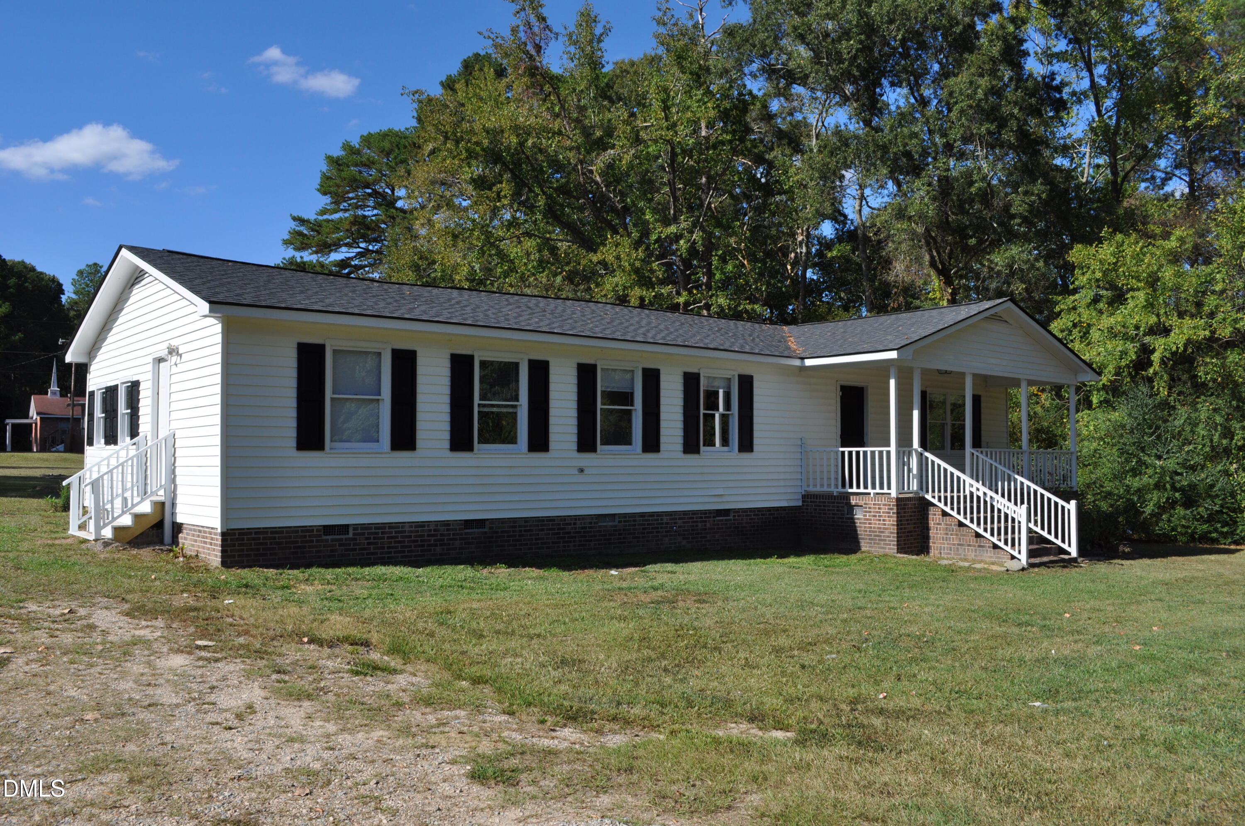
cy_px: 413
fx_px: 1036
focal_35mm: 30
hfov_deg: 62.0
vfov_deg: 43.5
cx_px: 622
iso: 200
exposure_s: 1/400
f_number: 10
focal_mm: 20
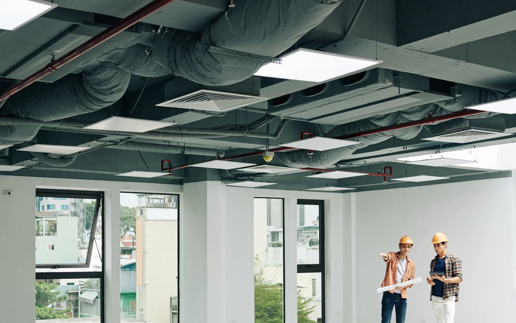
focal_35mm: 52
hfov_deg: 38.7
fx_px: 731
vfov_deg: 24.7
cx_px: 199
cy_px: 223
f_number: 4.5
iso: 320
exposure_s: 1/250
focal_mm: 35
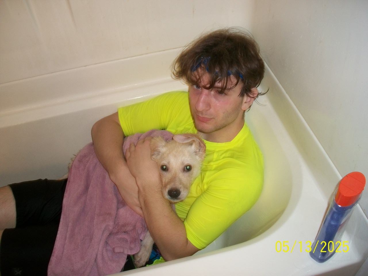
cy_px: 138
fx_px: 340
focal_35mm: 32
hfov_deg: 56.8
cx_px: 184
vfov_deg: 44.2
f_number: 2.9
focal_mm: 5.7
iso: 80
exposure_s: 1/30
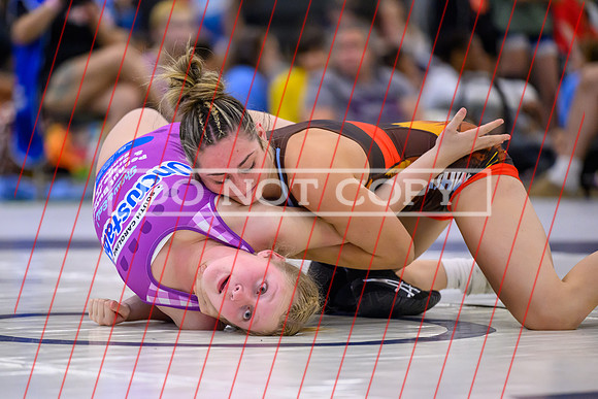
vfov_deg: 5.8
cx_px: 246
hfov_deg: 8.7
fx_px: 3922
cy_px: 233
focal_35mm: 236
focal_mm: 200
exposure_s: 1/640
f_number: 2.8
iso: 6400
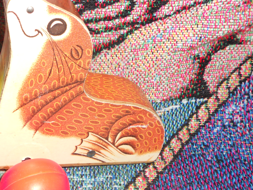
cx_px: 55
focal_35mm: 52
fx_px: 380
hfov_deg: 35.8
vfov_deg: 28.0
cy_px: 77
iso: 80
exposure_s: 1/25
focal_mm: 5.8
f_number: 3.5
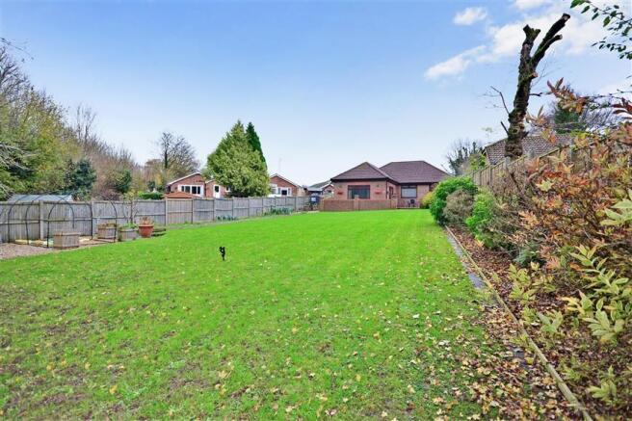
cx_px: 316
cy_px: 210
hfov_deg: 85.4
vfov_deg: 63.2
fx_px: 342
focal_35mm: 20
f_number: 6.3
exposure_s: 1/25
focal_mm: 13
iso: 400
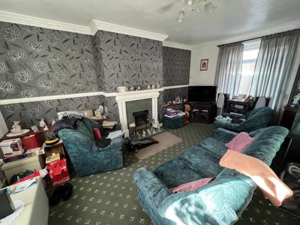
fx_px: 113
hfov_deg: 106.2
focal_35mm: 13
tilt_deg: -17.2
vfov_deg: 89.9
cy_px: 112
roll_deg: +1.8
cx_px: 150
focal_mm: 1.57
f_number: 1.8
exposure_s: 1/60
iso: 320
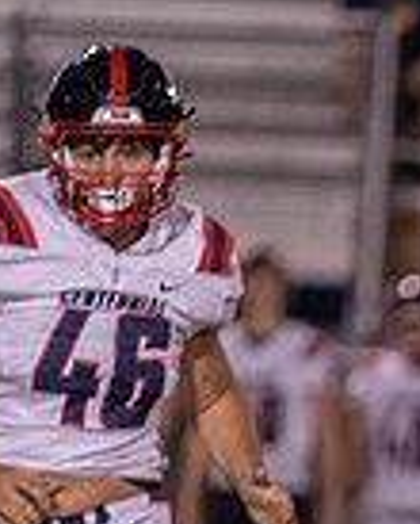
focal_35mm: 967
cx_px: 714
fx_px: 14992
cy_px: 748
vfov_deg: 2.0
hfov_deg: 1.6
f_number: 2.8
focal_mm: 200
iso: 5000
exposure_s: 1/1000
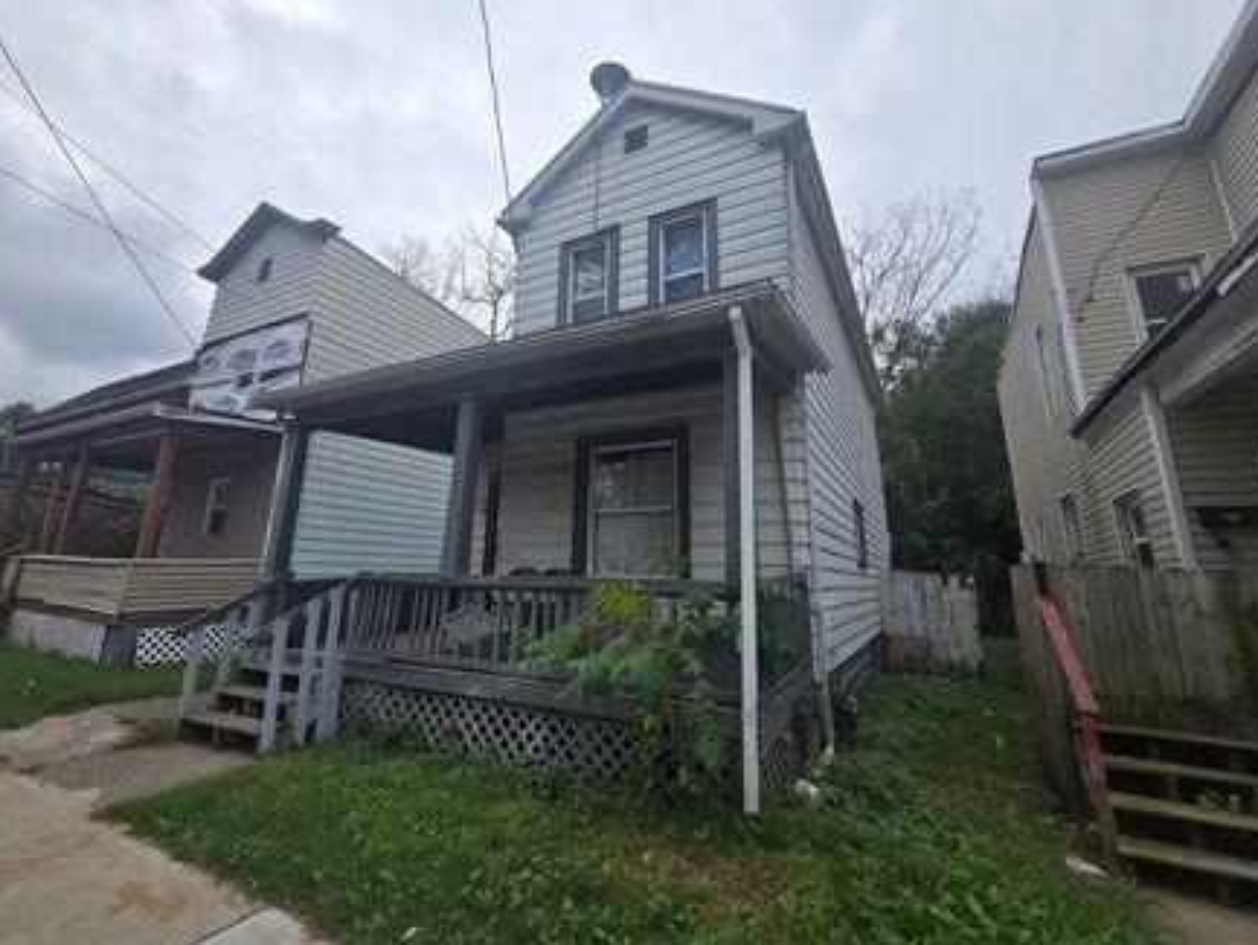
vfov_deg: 81.5
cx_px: 607
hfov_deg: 98.1
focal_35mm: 15
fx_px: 545
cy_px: 426
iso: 25
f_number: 2.2
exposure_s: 1/1151
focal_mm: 1.7
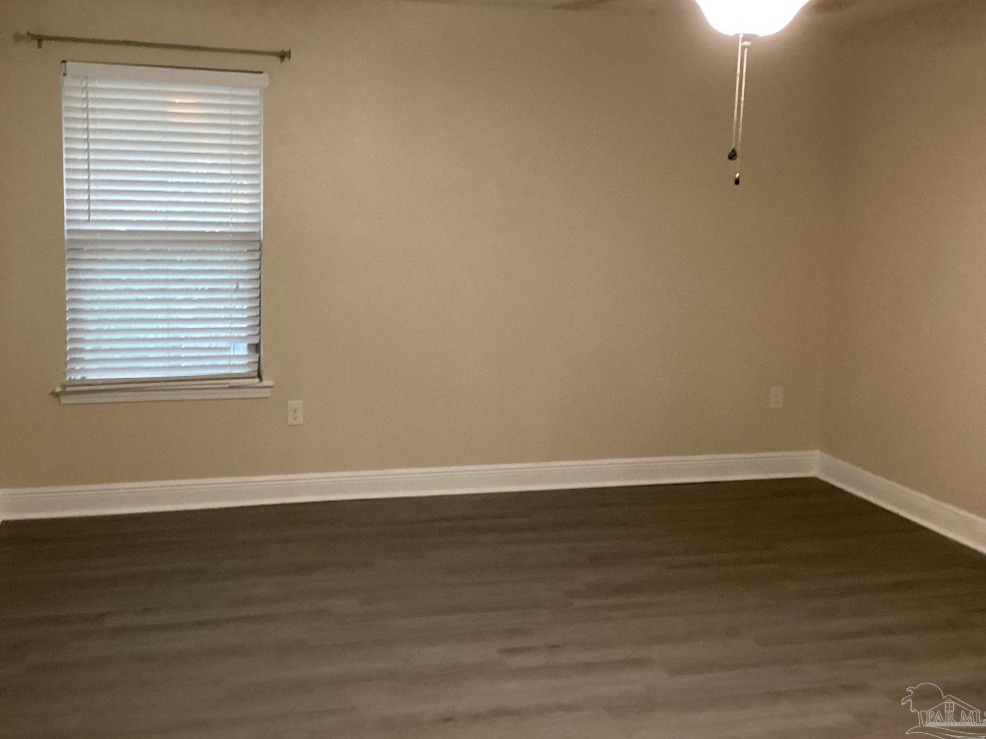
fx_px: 1054
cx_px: 416
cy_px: 304
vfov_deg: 38.5
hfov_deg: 49.9
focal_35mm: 37
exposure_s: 1/30
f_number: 2.4
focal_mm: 3.3
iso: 400
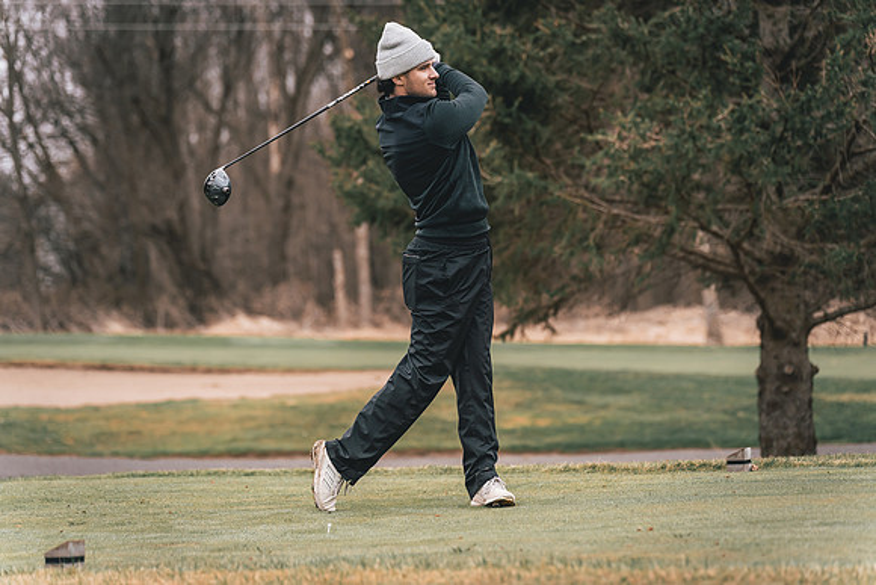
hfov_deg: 18.3
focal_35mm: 112
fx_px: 2721
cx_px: 438
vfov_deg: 12.3
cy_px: 292
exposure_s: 1/3200
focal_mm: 106
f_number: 2.8
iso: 640
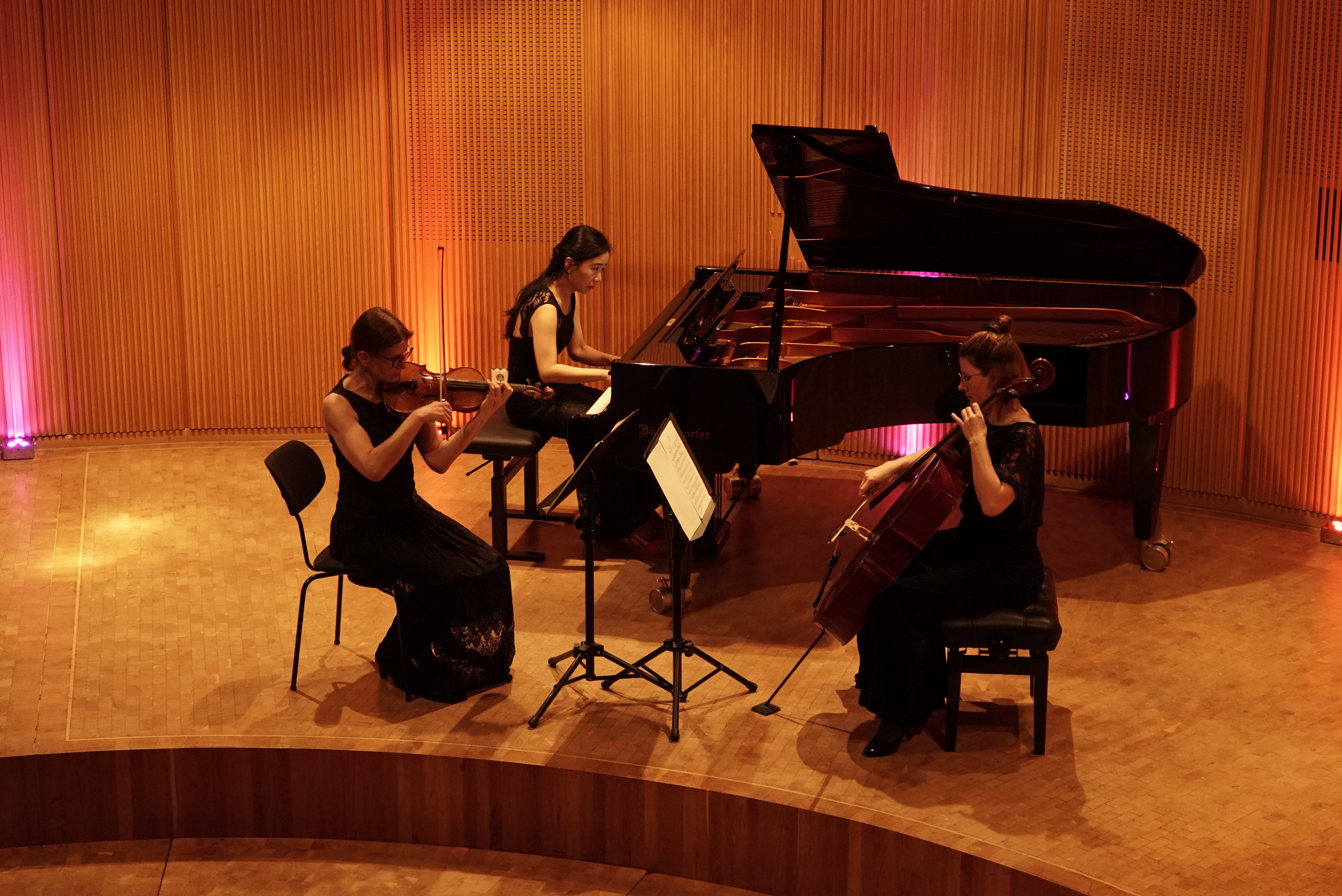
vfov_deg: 19.5
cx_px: 671
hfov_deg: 28.8
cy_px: 448
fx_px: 2611
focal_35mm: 70
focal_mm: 70
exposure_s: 1/60
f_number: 5.6
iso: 2500
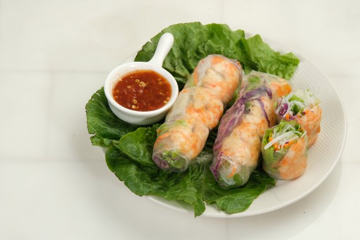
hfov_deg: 13.7
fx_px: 1500
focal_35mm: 150
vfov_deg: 9.1
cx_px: 180
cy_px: 120
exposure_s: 1/125
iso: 160
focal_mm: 99.8
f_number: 11
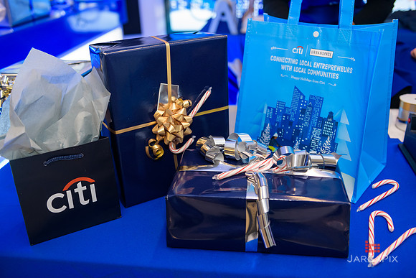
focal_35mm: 35
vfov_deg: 37.9
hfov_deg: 54.4
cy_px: 139
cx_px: 208
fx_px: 405
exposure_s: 1/125
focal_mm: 35
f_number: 3.2
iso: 800
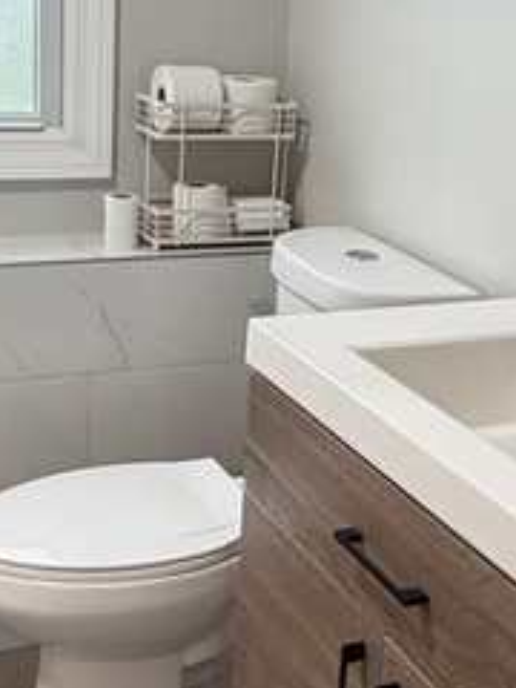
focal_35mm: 63
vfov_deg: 30.7
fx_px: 1252
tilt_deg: -16.3
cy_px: 330
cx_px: 307
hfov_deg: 23.3
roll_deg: -4.3
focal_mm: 2.22
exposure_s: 1/120
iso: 320
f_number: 2.2
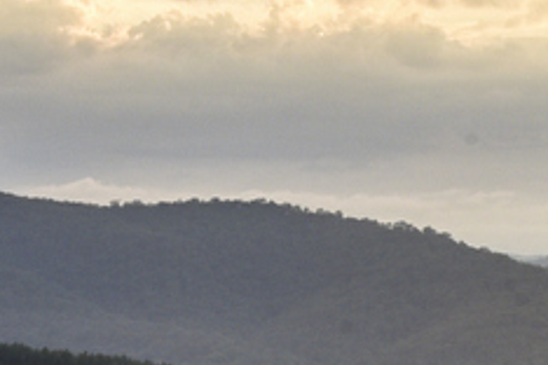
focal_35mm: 193
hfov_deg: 10.5
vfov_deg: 7.1
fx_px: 2938
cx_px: 686
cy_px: 455
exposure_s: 1/50
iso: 200
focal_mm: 36
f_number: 20
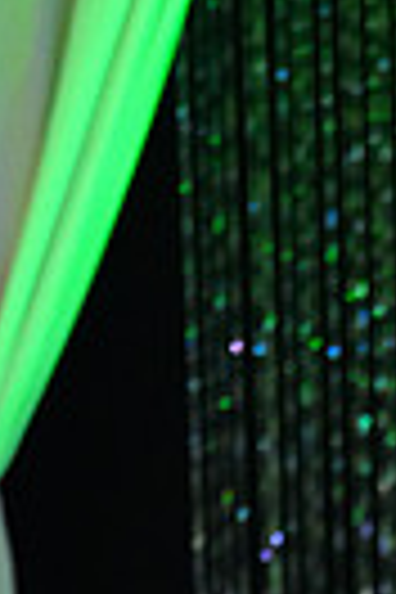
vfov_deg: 2.3
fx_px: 14502
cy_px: 1184
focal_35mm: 879
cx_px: 767
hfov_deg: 1.6
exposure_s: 1/400
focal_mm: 200
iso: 5000
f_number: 2.8
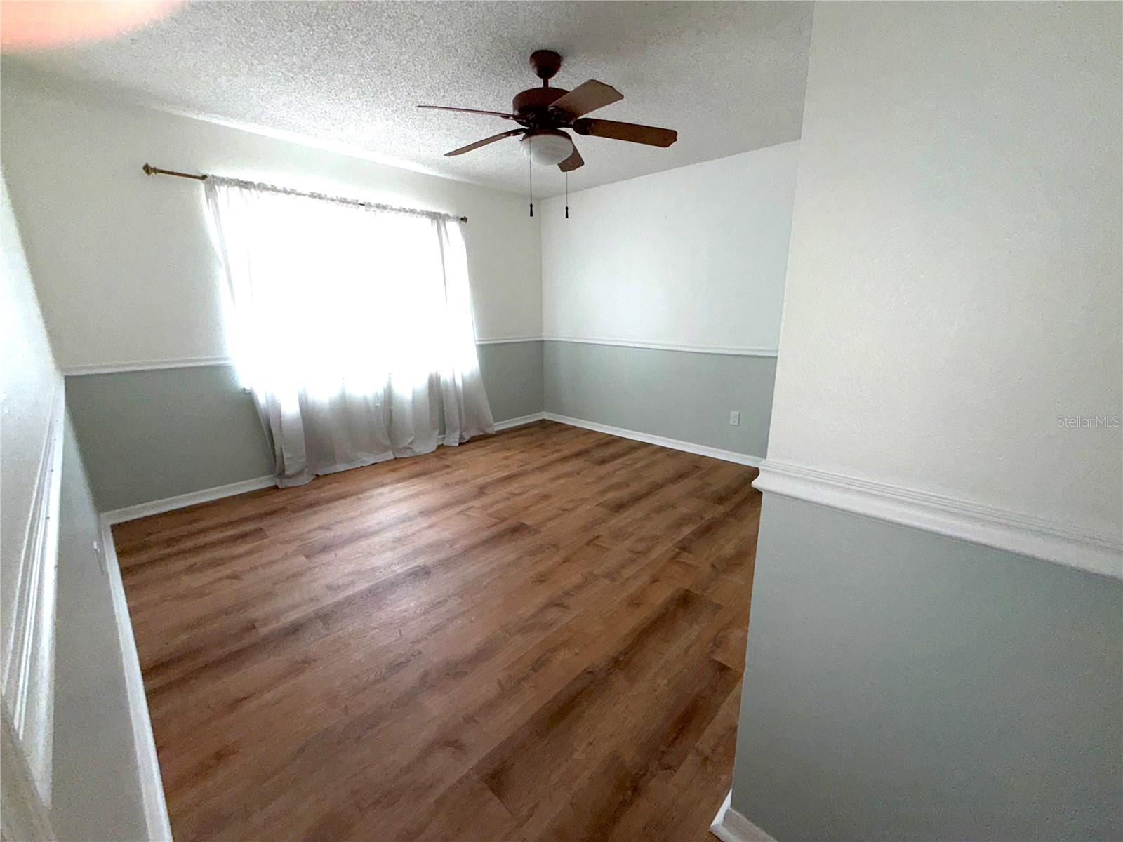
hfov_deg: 102.1
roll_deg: +0.6
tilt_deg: -14.6
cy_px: 421
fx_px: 454
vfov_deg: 85.7
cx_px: 562
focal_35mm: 14
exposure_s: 1/121
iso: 16
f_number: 2.2
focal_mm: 2.22
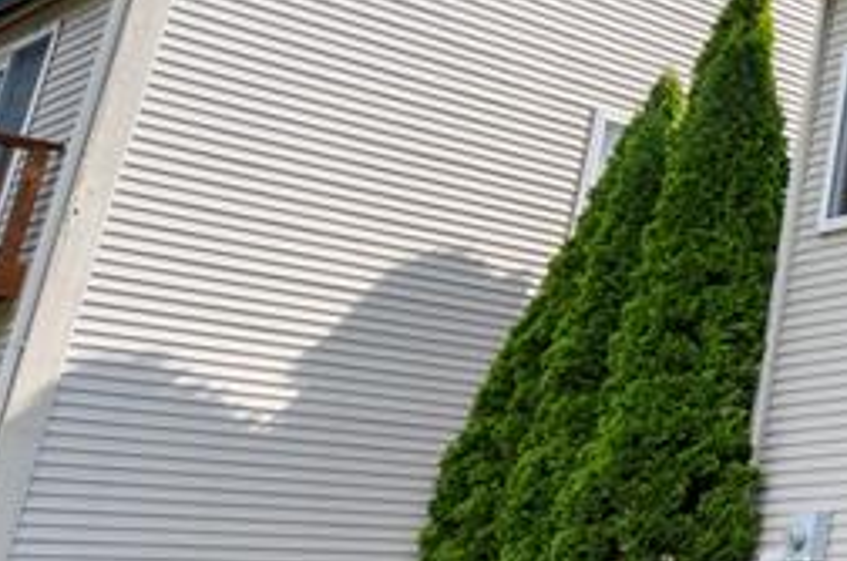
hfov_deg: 20.8
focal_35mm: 57
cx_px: 1593
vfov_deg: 23.7
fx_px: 1339
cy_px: 260
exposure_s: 1/30
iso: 100
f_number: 11
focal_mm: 14
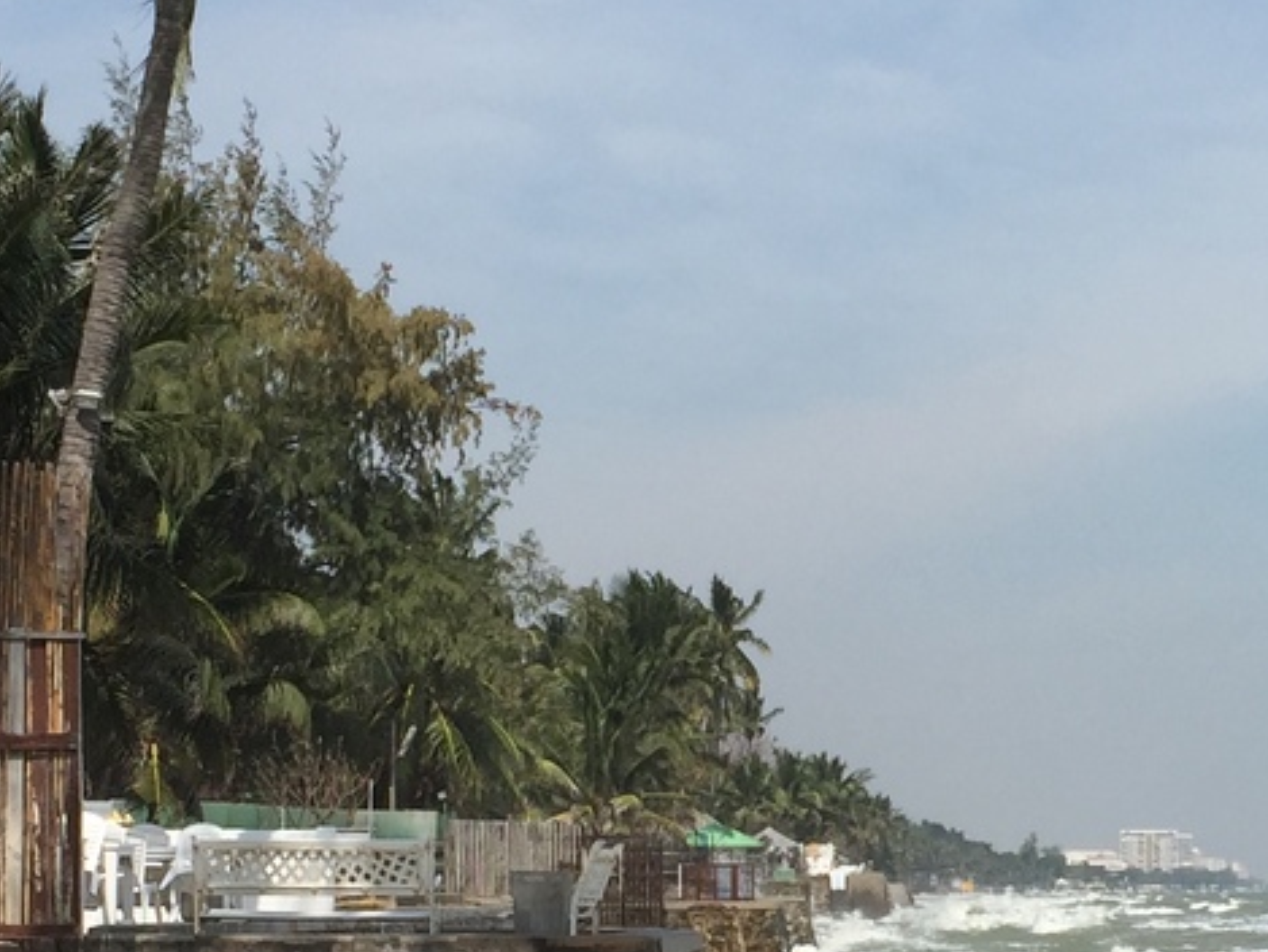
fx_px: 3627
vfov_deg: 14.9
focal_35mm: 99
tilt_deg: +3.0
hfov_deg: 19.6
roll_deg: -0.8
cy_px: 711
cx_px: 990
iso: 32
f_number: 2.2
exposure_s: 1/2825
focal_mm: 4.15
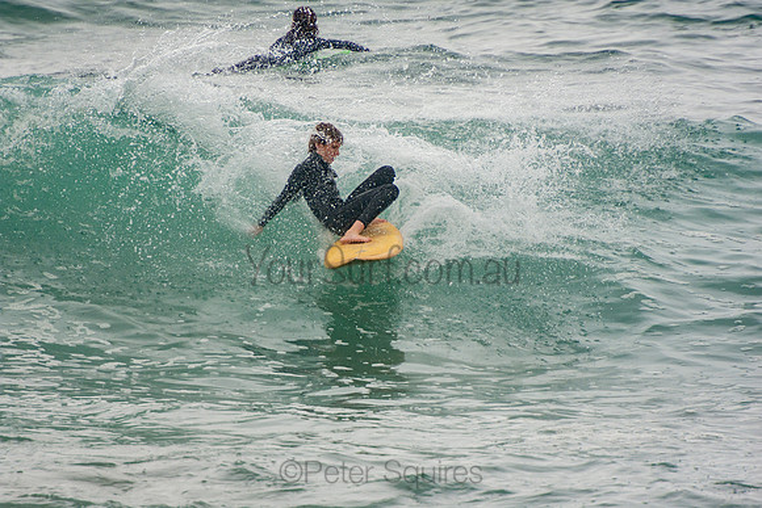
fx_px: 12702
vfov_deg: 2.3
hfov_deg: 3.4
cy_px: 254
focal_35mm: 600
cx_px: 381
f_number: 5.6
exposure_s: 1/1250
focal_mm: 400
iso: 280
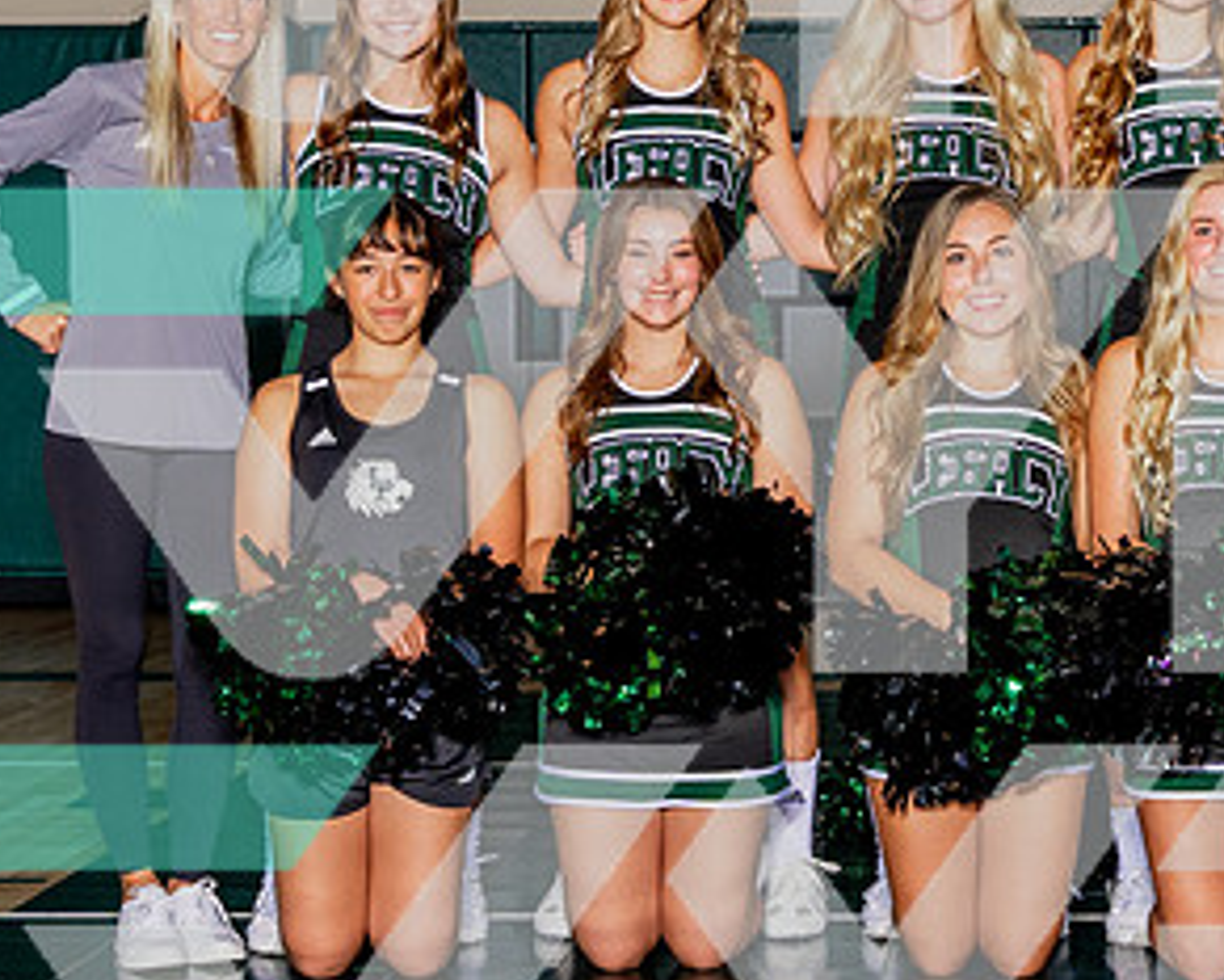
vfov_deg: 14.9
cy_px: 282
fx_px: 3732
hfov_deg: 18.5
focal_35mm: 103
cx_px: 946
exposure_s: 1/200
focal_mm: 33
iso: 320
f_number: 10
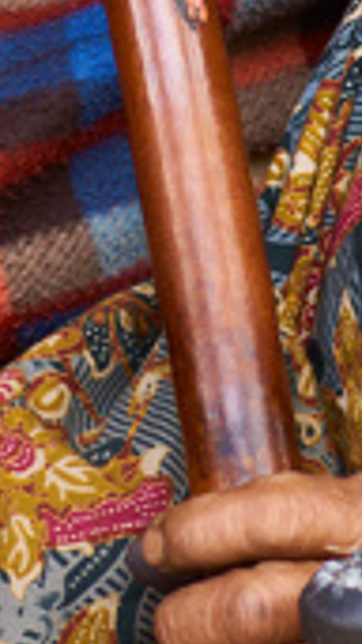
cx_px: 245
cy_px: -109
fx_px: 9417
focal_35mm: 551
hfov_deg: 2.2
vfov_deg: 3.9
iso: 200
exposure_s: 1/90
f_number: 4
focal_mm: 100
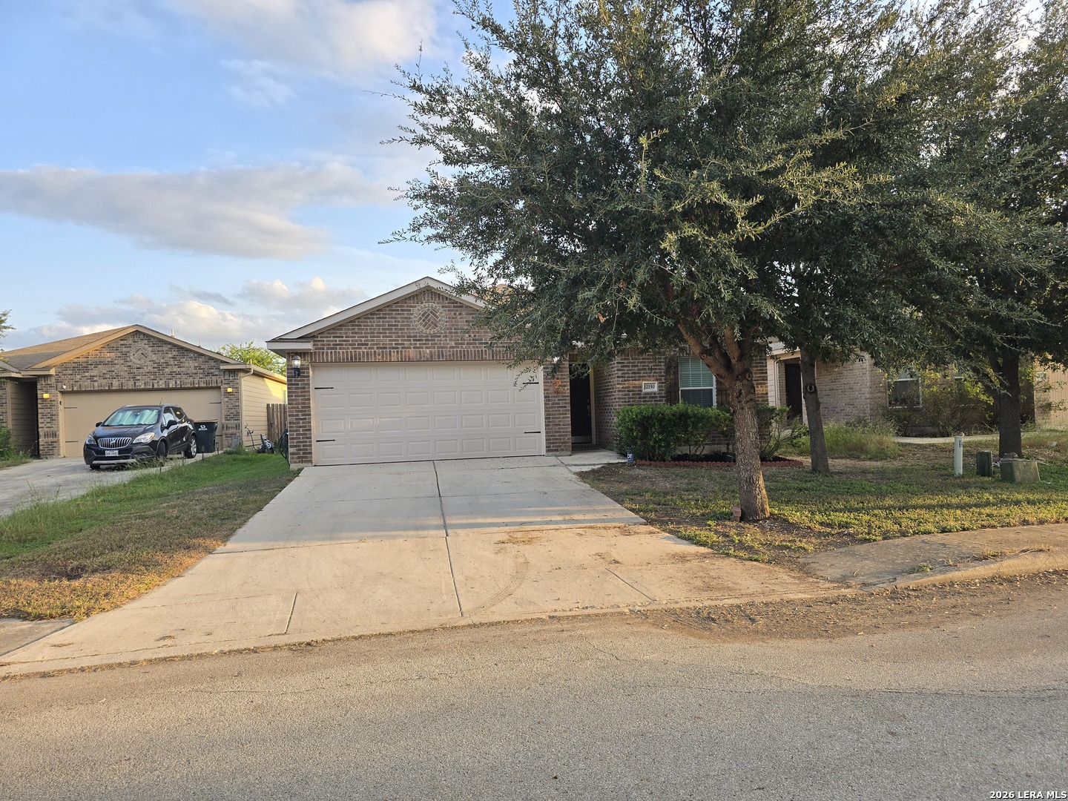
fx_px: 710
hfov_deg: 73.9
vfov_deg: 58.9
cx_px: 534
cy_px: 400
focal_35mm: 23
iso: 20
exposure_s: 1/180
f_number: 1.7
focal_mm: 6.3
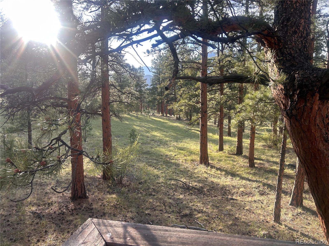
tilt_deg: -5.7
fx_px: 247
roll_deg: +0.2
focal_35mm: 26
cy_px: 123
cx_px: 164
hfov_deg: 67.3
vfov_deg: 53.1
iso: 50
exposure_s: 1/625
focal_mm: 5.7
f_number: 1.5
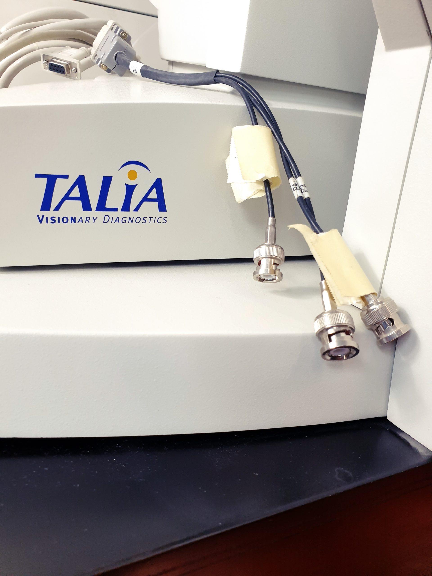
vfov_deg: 67.3
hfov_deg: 53.1
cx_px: 216
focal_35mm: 26
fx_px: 433
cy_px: 288
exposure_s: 1/50
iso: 125
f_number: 2.4
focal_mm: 4.3
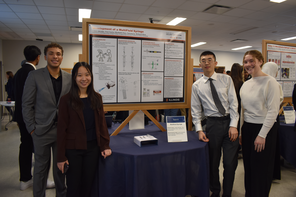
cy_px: 98
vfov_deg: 47.9
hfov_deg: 67.4
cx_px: 148
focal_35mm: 27
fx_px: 222
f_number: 4
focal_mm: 18
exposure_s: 1/60
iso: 560
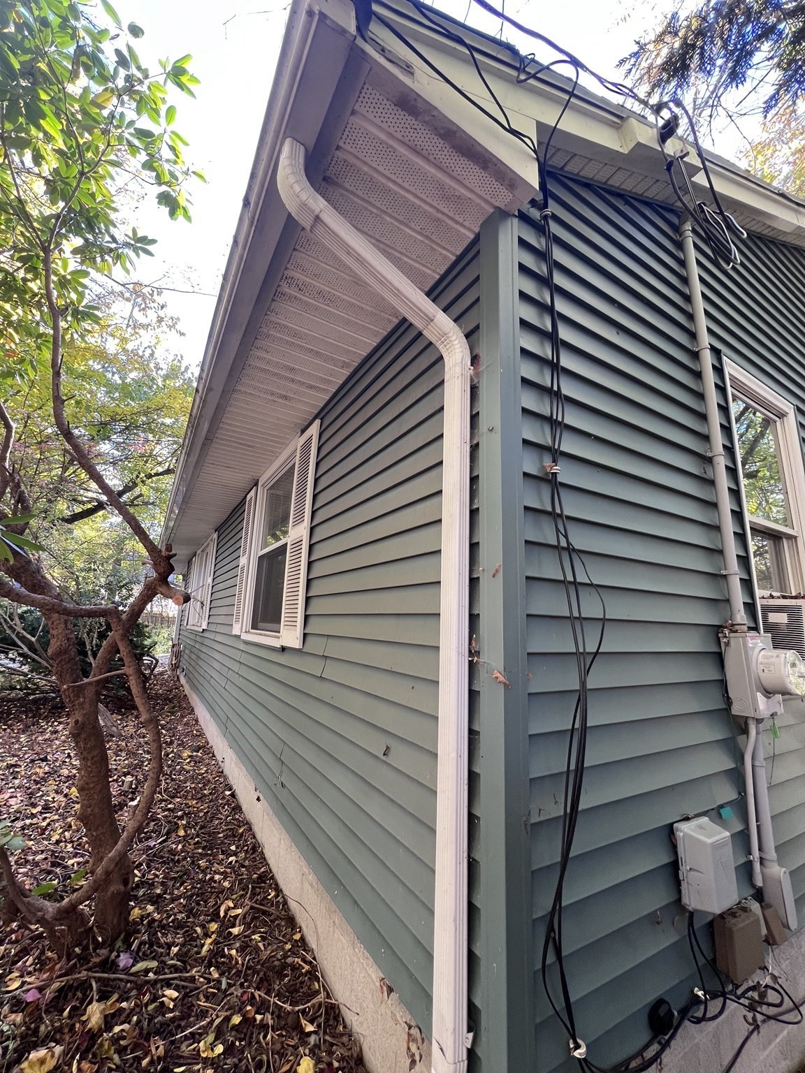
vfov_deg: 106.2
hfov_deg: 89.9
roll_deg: -2.2
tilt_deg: +11.8
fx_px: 403
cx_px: 402
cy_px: 536
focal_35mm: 13
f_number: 1.8
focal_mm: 1.57
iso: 100
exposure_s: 1/99
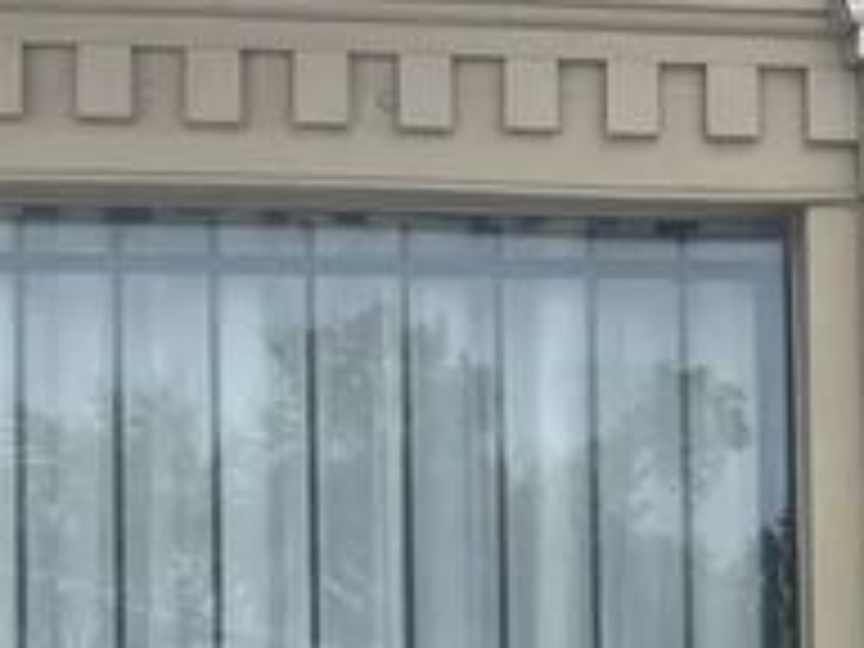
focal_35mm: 139
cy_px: 576
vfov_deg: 10.6
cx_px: 1102
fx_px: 3469
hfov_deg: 13.7
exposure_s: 1/2451
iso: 50
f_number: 1.6
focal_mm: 5.96
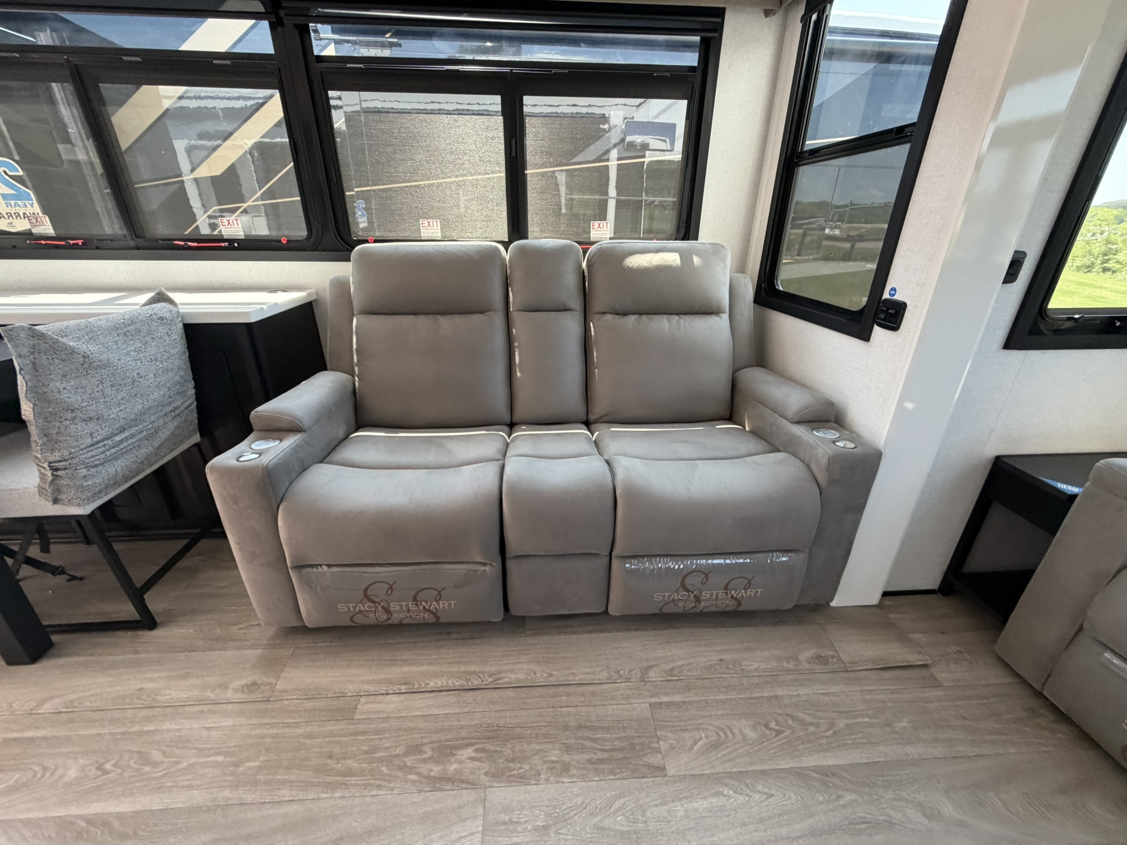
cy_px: 422
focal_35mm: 14
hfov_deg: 102.1
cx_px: 564
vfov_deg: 85.7
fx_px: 456
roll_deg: +0.4
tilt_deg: -23.8
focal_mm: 2.22
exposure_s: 1/121
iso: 320
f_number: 2.2
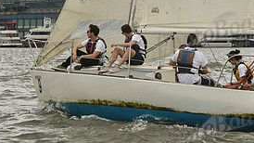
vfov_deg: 5.9
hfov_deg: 10.6
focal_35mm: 204
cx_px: 108
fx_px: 1374
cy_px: -4
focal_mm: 92
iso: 320
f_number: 8
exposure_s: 1/1250
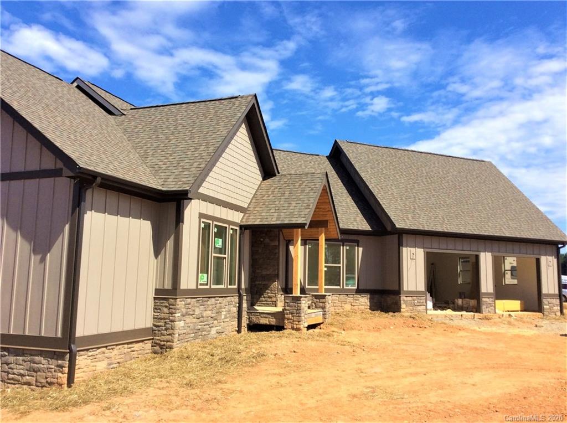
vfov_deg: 44.0
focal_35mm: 32
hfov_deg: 56.9
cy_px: 212
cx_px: 284
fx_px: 523
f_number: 2.4
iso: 32
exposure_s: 1/1431
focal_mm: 3.3
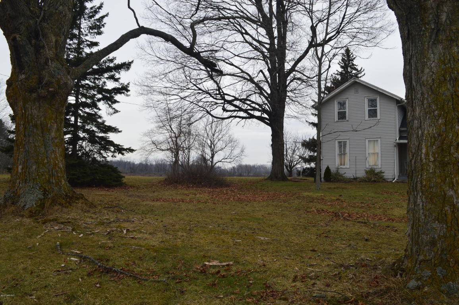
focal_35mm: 30
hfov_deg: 62.0
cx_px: 230
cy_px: 152
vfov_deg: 43.5
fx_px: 382
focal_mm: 20
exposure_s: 1/250
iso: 400
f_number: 10
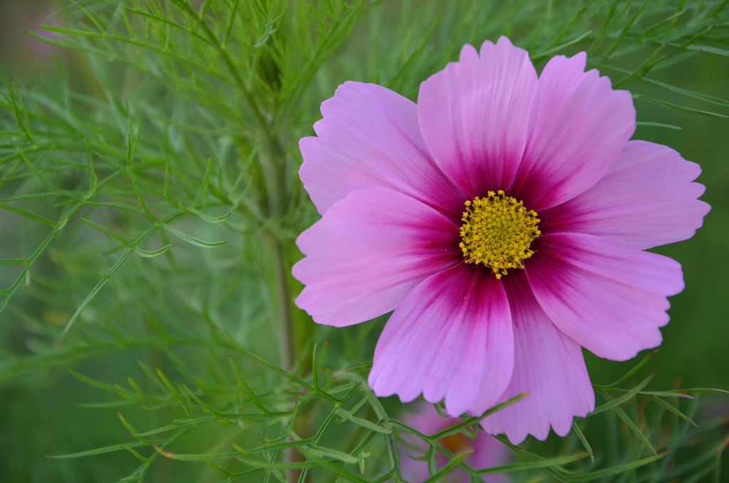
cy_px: 242
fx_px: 2576
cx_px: 364
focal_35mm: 128
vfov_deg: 10.7
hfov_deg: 16.1
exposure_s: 1/160
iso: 200
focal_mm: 85
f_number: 6.3
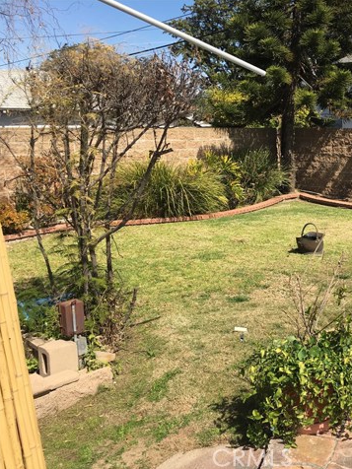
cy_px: 235
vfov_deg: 47.9
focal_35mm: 39
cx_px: 313
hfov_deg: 34.9
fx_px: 529
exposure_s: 1/1326
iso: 25
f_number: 2.2
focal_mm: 4.15
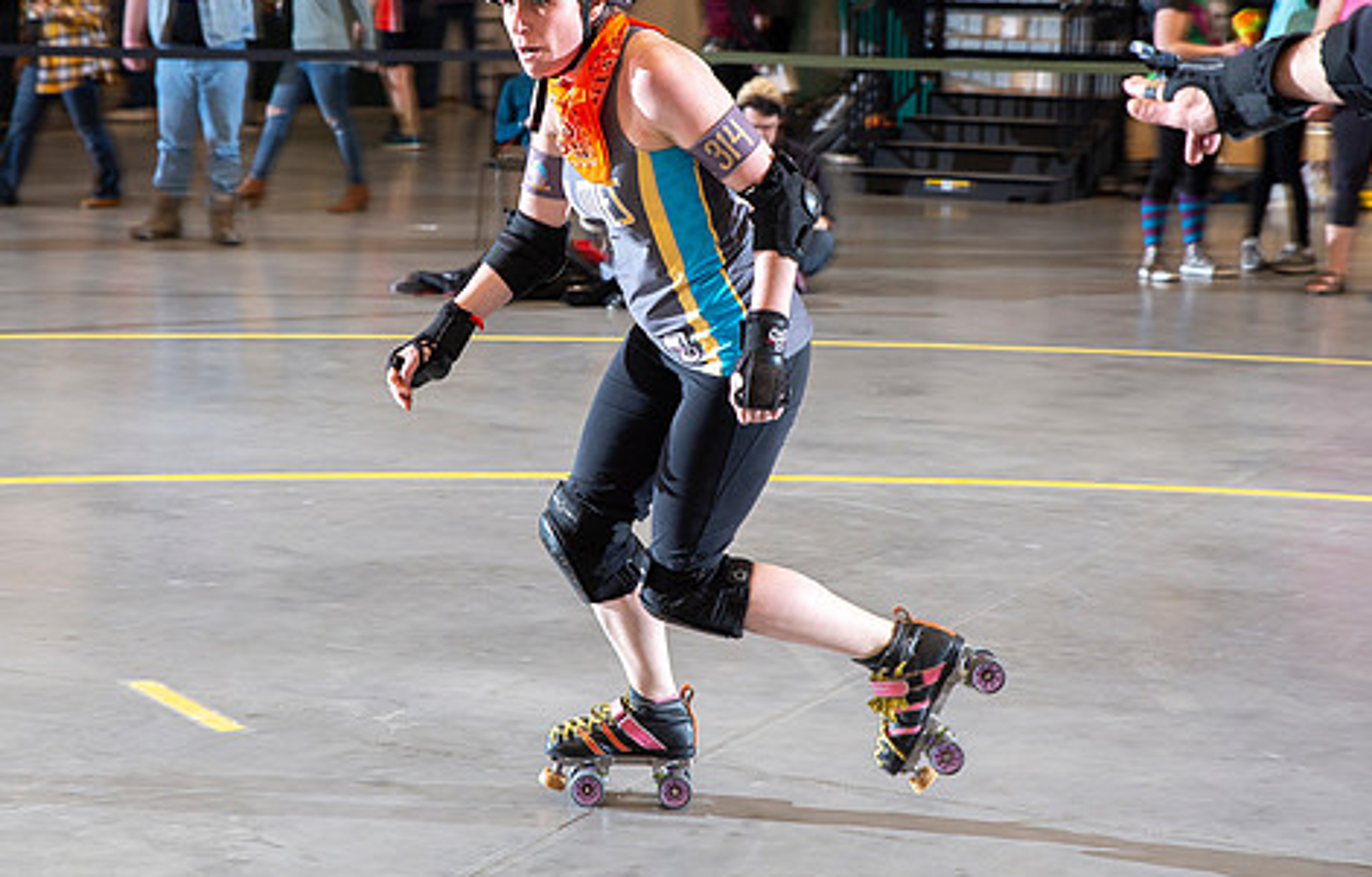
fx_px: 3500
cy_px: 332
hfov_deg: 22.2
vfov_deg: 14.3
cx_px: 580
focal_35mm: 93
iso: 640
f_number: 5.6
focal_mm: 70
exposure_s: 1/160
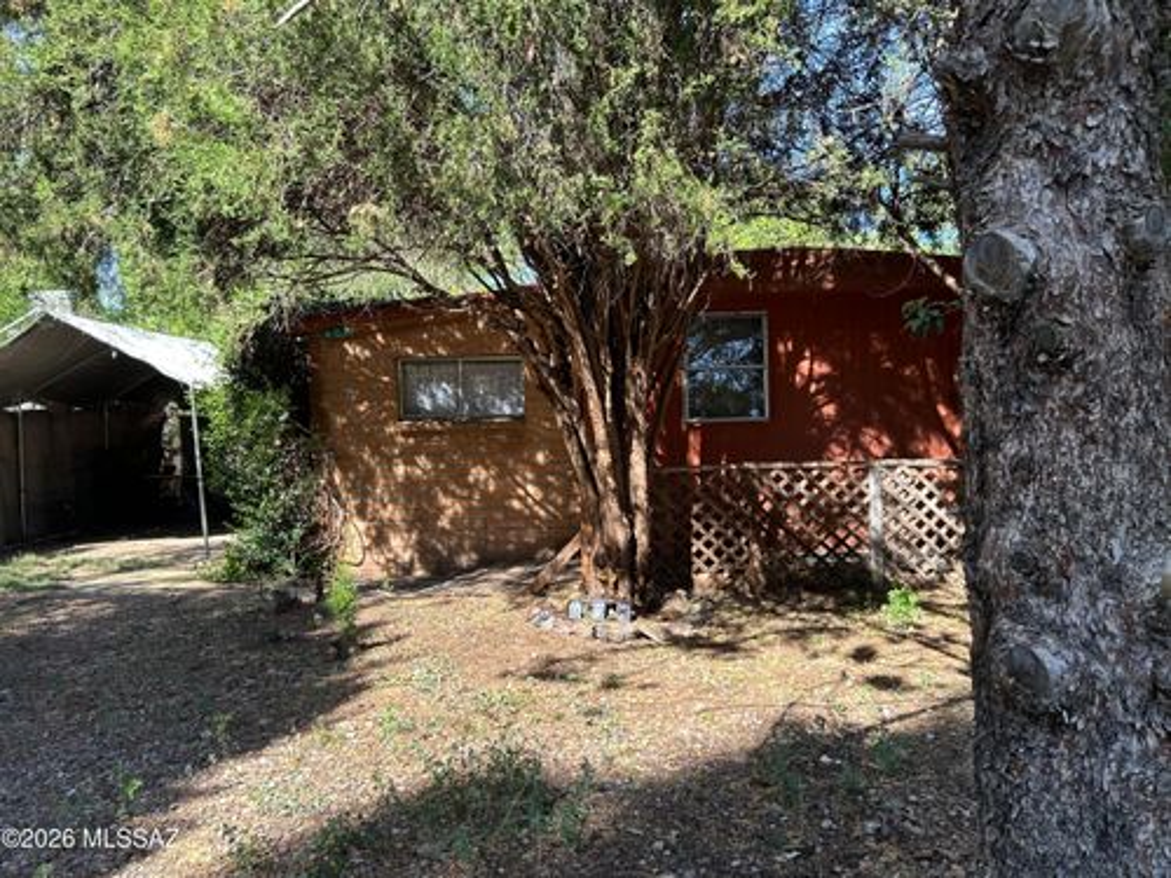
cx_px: 586
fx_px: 880
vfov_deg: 53.1
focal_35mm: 26
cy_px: 439
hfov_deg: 67.3
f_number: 1.5
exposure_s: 1/639
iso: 50
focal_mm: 5.7
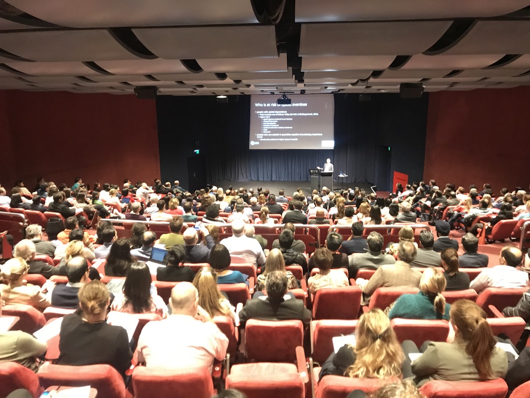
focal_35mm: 28
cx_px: 265
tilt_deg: -12.6
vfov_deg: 49.7
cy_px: 199
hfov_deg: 63.4
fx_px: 429
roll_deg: +0.9
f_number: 1.8
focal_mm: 3.99
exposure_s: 1/4
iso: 80
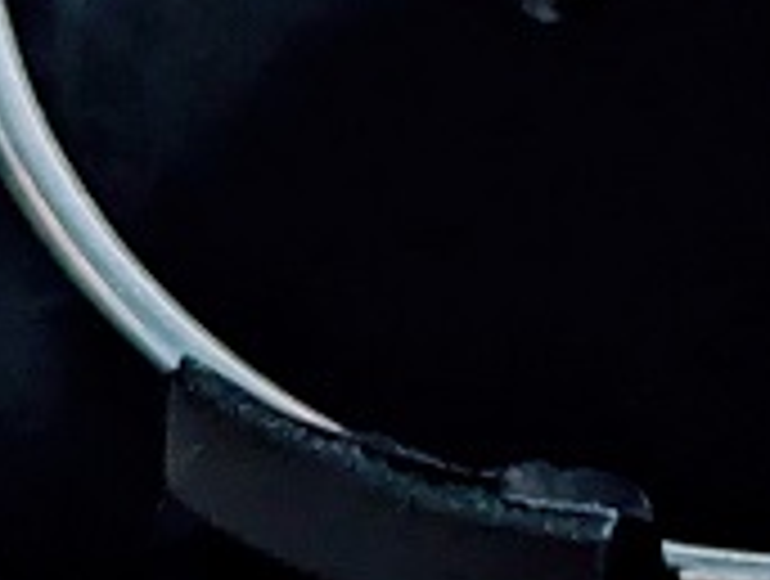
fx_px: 4993
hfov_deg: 8.5
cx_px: 1414
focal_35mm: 224
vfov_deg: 6.6
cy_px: -76
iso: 205
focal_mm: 6.81
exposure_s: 1/112
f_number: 1.85
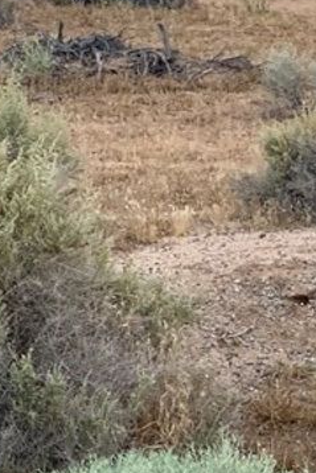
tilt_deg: -4.7
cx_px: -167
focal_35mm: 206
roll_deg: +0.3
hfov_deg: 6.6
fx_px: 2710
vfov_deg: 10.0
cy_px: 163
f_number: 2.4
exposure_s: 1/999
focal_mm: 6
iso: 16
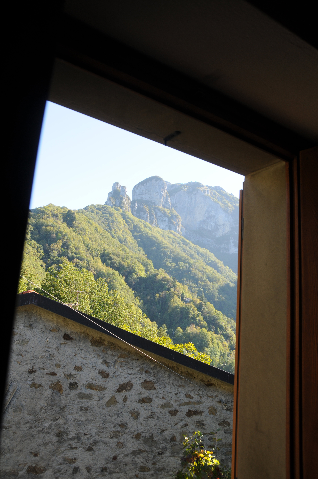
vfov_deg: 62.0
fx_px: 399
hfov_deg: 43.5
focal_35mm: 30
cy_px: 240
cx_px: 159
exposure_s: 1/160
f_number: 6.3
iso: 250
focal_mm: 20
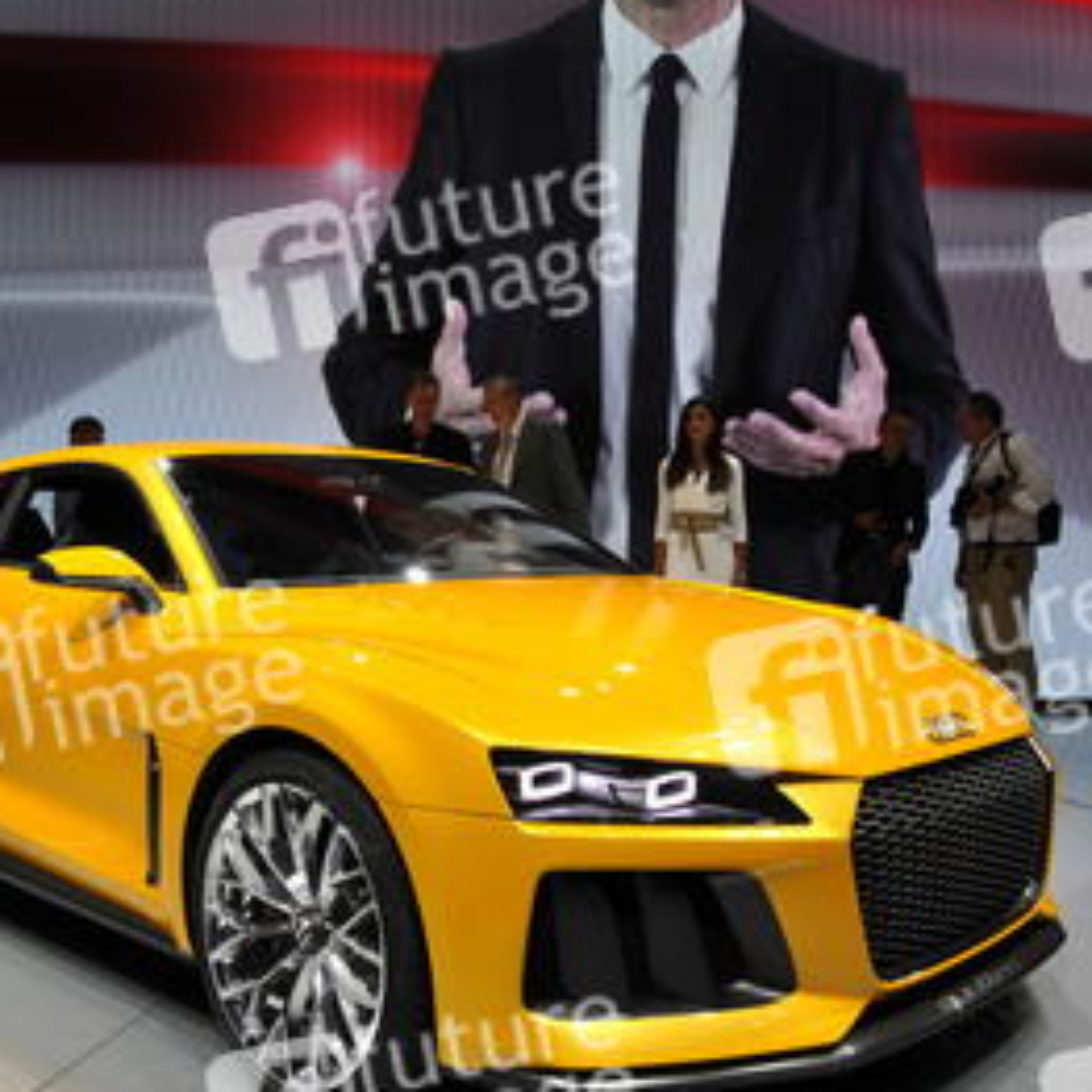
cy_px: 471
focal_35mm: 35
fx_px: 1249
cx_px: 542
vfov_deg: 47.1
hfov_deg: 47.2
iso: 200
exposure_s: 1/160
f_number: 6.3
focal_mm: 18
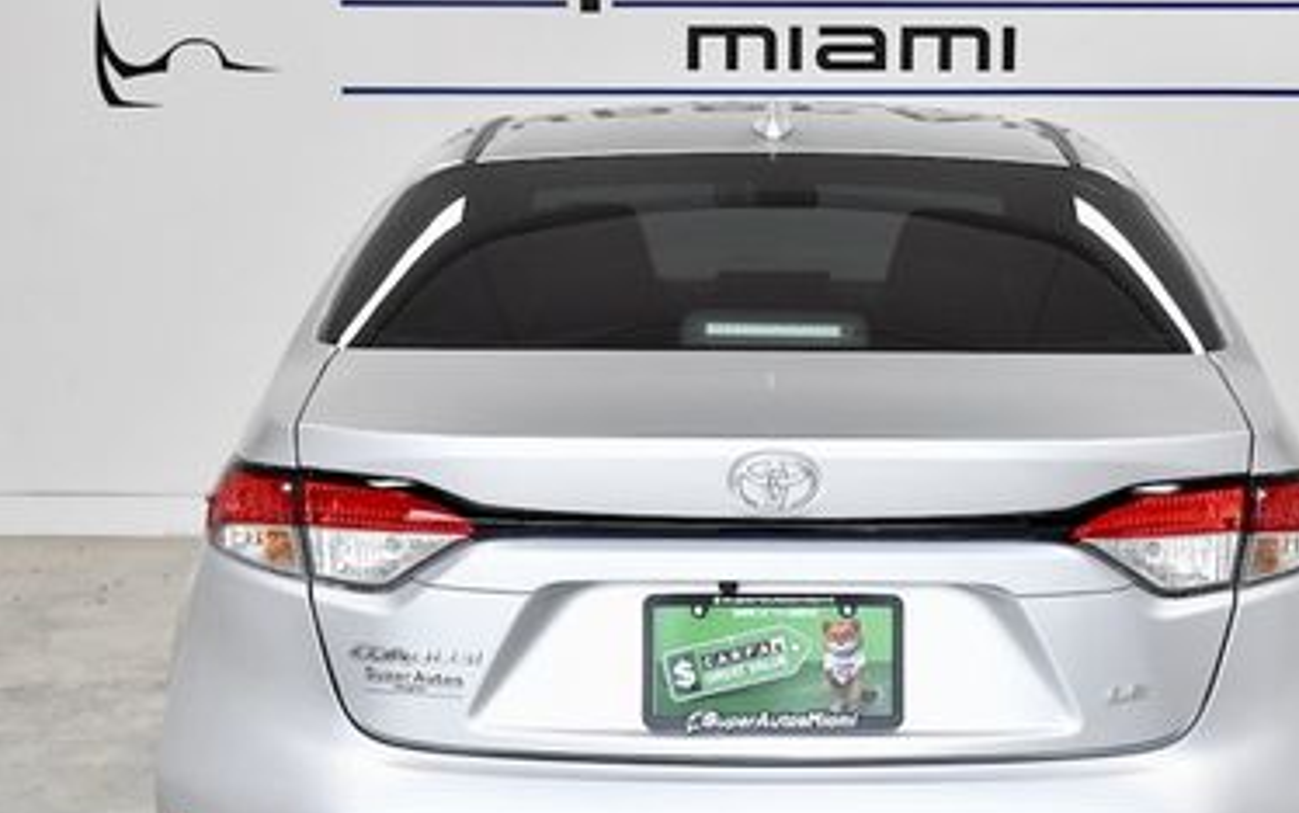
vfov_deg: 19.1
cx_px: 775
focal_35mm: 68
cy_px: 481
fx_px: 2408
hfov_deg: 30.1
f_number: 5.6
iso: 1250
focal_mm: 26
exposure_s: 1/500
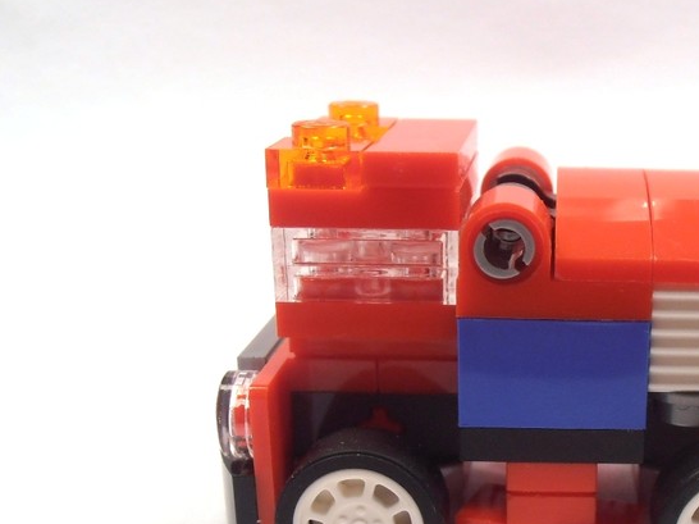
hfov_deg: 30.9
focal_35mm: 61
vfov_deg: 23.7
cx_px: 554
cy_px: 397
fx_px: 1231
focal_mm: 6.61
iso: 80
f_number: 3.9
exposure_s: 1/40
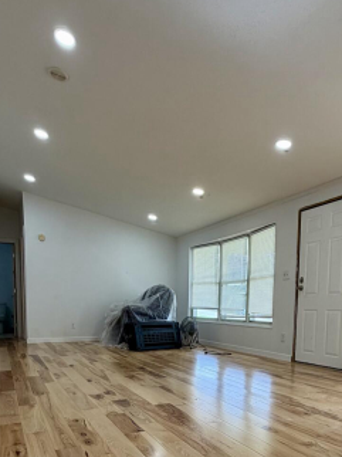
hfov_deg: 48.2
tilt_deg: -7.1
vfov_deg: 57.8
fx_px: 383
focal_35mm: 29
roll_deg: -0.2
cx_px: 166
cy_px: 354
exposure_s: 1/120
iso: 100
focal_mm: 2.22
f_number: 2.2
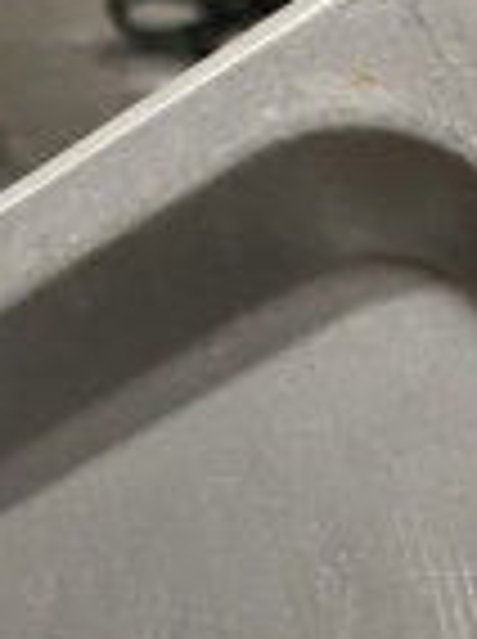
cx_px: 608
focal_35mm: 149
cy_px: 1559
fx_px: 2746
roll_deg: -6.8
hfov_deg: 9.8
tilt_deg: -42.6
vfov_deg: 11.1
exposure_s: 1/60
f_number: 1.8
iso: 125
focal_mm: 4.25
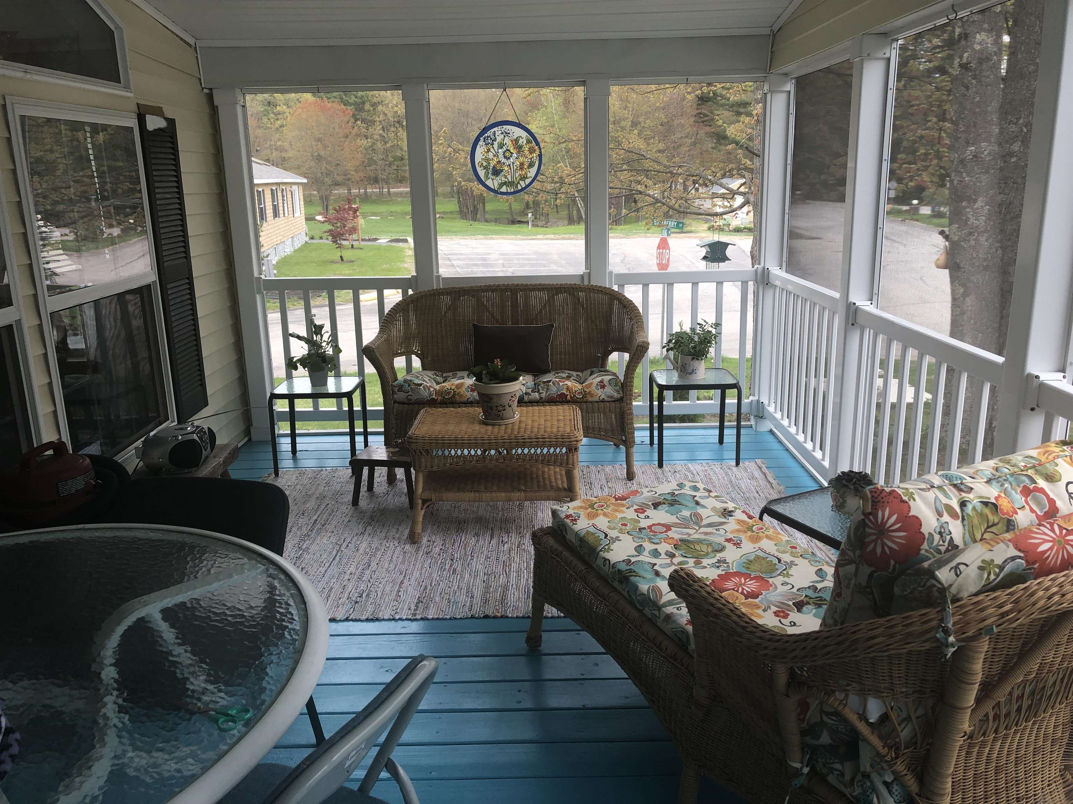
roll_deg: +1.4
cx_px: 536
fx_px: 868
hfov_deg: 63.4
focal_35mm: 28
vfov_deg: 49.7
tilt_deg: -14.1
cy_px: 402
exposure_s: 1/120
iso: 32
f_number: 1.8
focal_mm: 3.99
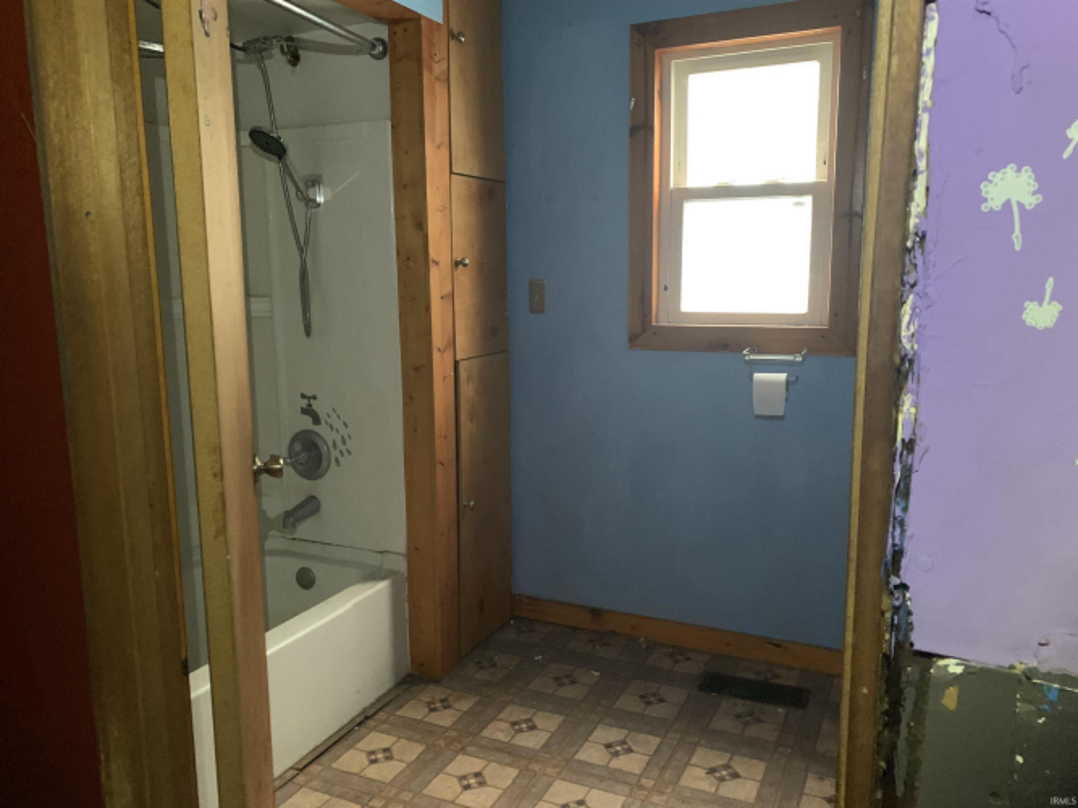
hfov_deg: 67.3
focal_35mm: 26
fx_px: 810
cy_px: 404
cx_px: 539
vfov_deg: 53.0
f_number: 1.8
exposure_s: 1/26
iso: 800
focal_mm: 4.25
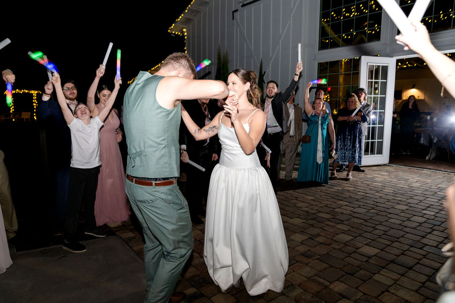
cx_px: 228
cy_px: 152
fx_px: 304
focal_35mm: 24
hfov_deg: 73.7
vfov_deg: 53.1
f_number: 2.8
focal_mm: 24
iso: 640
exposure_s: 1/100
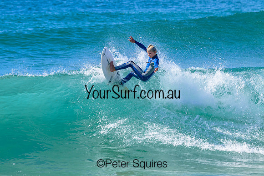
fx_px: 2861
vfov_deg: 3.5
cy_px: 88
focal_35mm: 390
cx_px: 132
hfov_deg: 5.3
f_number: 10
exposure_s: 1/2000
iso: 900
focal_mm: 390
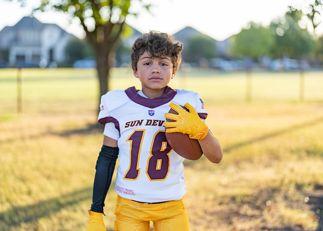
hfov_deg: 37.2
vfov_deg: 27.0
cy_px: 116
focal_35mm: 52
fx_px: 481
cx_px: 162
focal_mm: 50
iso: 100
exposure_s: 1/1250
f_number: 1.2
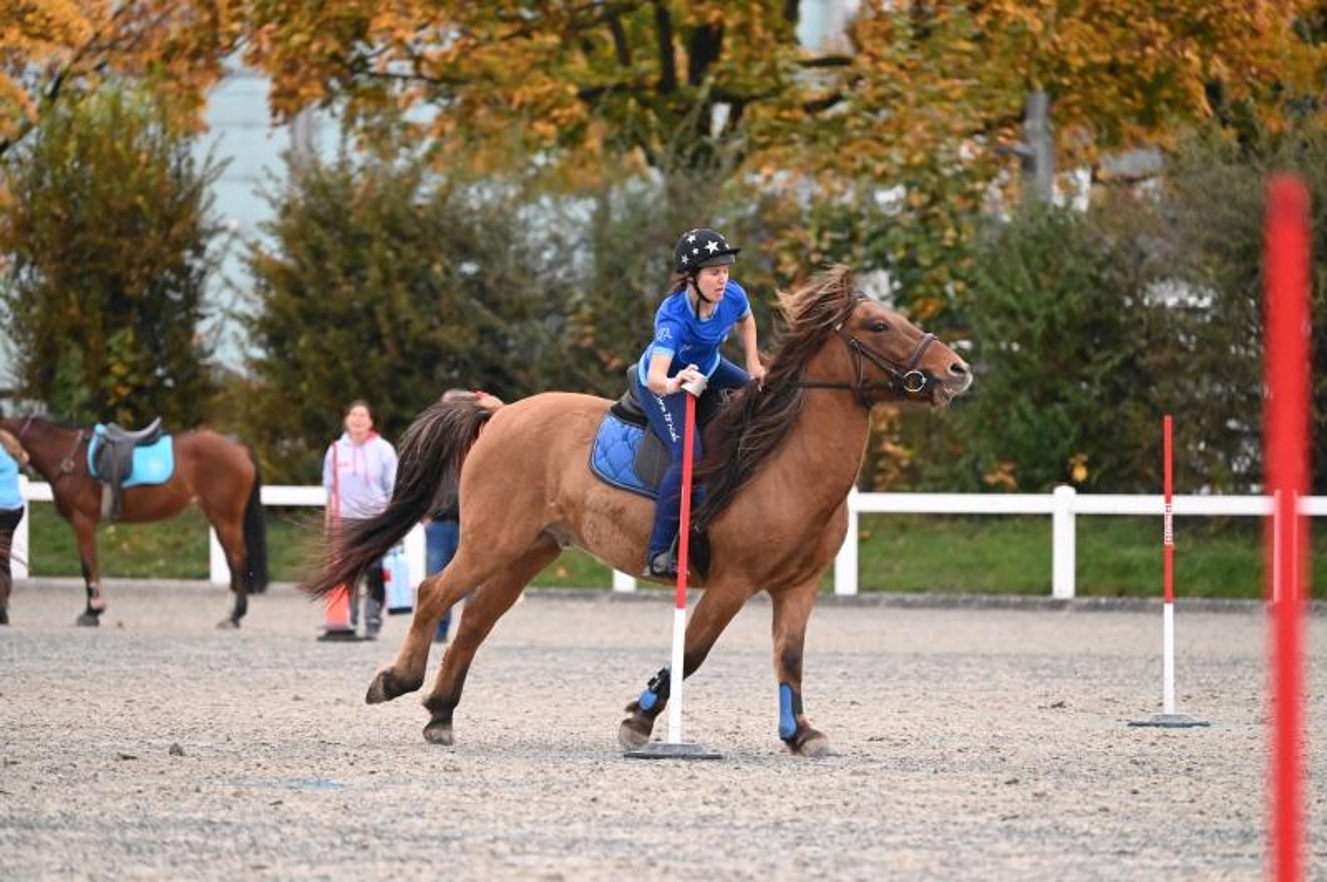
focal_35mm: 240
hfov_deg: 8.6
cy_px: 441
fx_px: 8839
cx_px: 664
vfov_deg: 5.7
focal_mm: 240
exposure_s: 1/1250
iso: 11400
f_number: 5.6
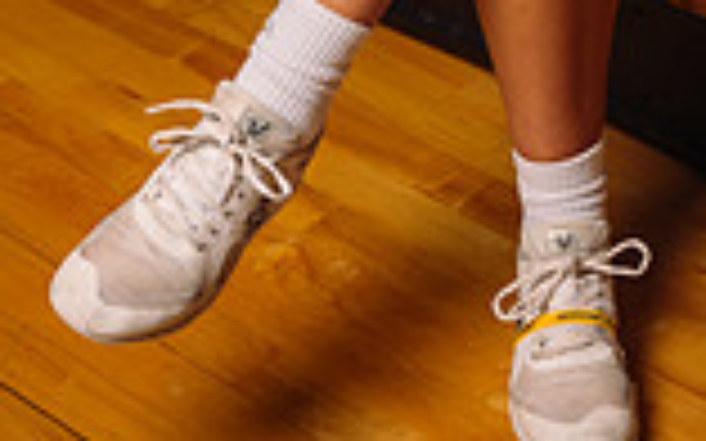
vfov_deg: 7.5
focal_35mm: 164
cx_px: 598
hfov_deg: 12.7
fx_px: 3154
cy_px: -549
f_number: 5.6
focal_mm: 56
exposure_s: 1/250
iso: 125
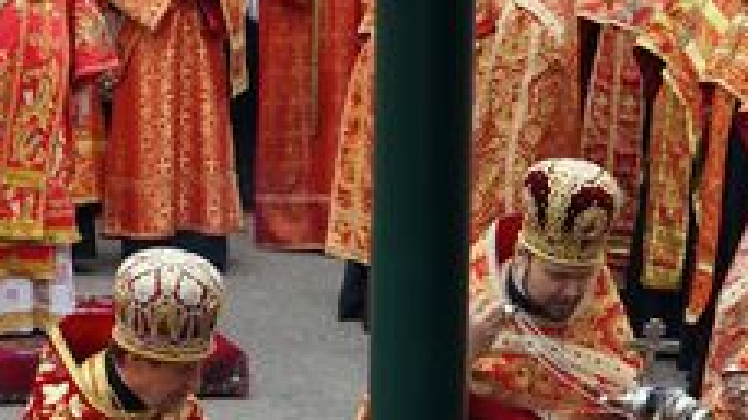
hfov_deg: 8.9
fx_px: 4778
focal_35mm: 241
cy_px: 240
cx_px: 75
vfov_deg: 5.0
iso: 160
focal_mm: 50
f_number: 5.6
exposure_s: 1/160
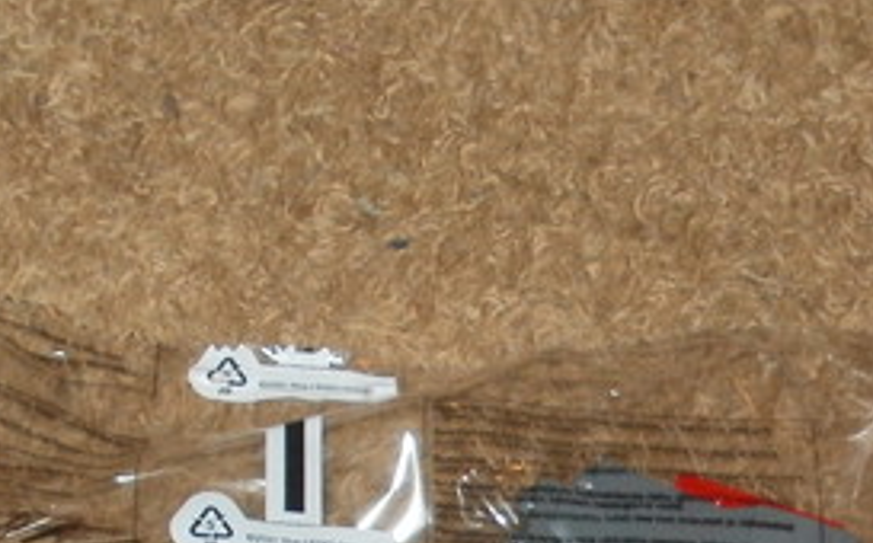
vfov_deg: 10.0
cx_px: 886
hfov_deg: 16.2
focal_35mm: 126
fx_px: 2995
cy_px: 842
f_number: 3.5
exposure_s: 1/30
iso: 125
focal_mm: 6.3
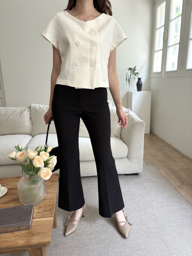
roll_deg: +0.4
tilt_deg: -13.9
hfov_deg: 53.1
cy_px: 128
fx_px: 192
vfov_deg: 67.3
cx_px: 96
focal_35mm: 26
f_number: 1.6
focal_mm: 5.96
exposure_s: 1/121
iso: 80
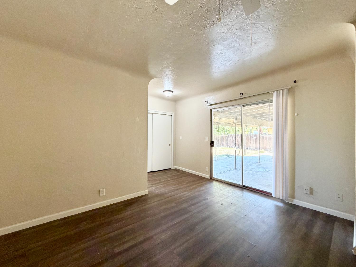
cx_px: 178
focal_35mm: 14
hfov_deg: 102.1
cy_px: 134
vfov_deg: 85.7
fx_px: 144
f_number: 2.2
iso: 320
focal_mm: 2.22
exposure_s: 1/60
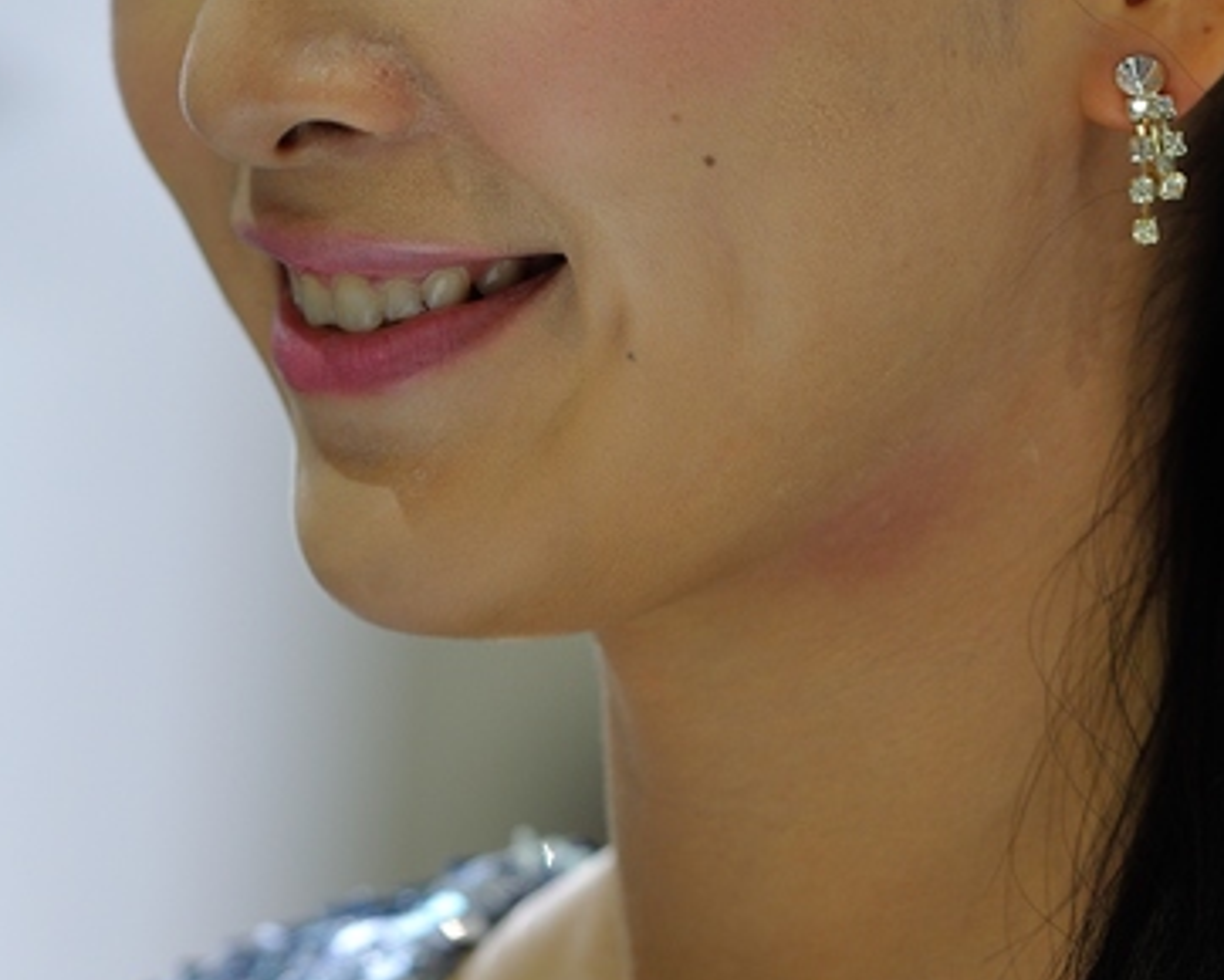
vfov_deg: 3.6
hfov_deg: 4.5
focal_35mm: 425
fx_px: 15404
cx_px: 352
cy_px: 331
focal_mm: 140
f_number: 2.8
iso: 200
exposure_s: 1/160
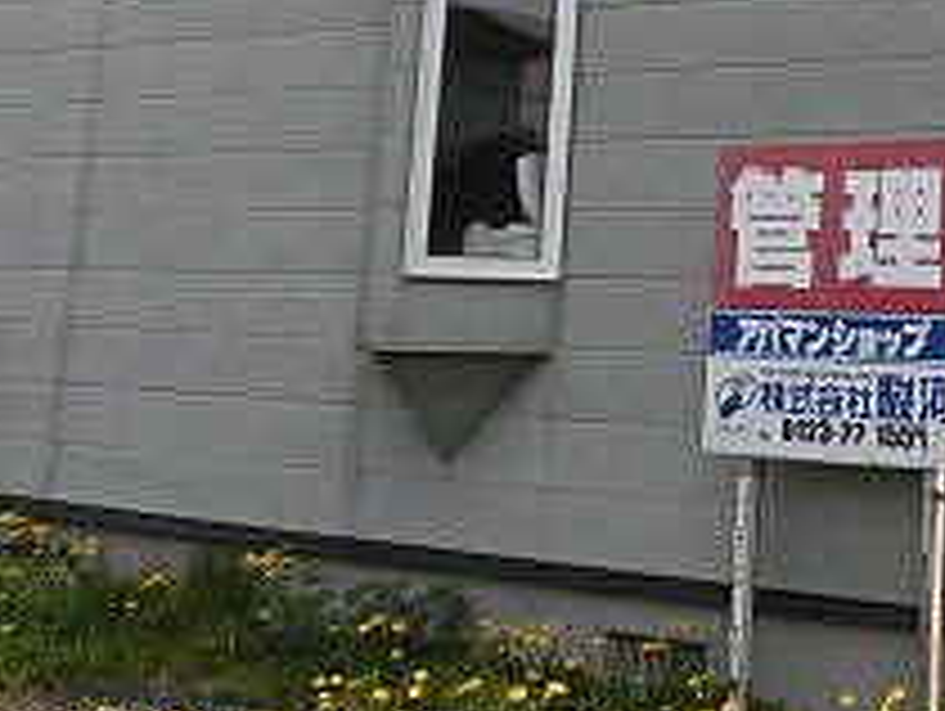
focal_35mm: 73
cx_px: 932
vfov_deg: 18.5
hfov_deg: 25.4
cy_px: -274
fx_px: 1995
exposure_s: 1/250
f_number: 7.8
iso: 100
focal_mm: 4.3
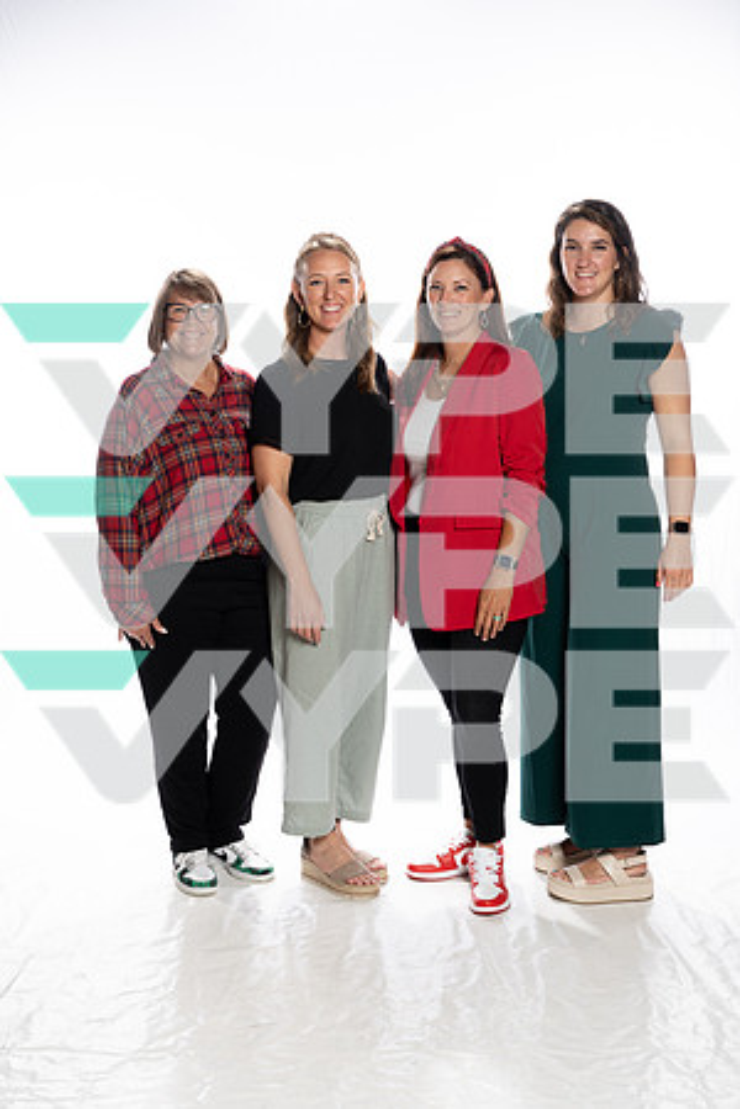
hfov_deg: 27.0
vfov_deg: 39.6
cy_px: 554
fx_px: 1542
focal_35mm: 50
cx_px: 370
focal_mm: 50
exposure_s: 1/250
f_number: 8
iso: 400
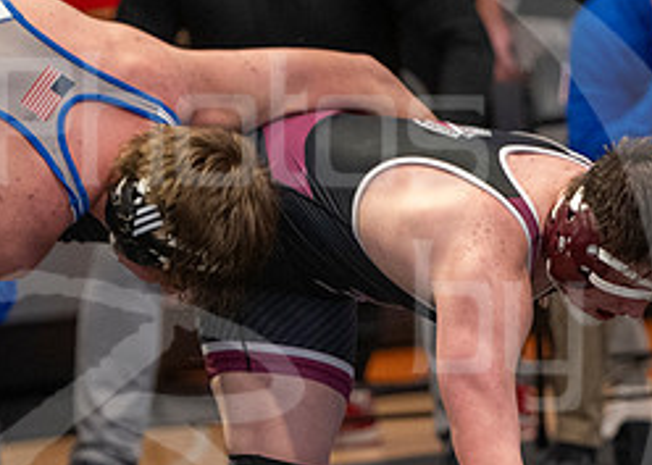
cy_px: 400
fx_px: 11163
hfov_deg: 3.3
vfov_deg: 2.4
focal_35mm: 603
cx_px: 350
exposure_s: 1/1000
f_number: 2.8
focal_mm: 190
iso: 3200
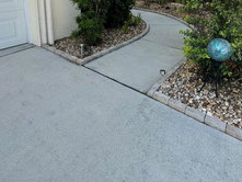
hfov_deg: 65.1
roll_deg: -1.6
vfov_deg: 46.9
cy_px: 22
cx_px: 136
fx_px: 189
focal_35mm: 27
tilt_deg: -13.4
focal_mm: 2.22
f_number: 2.2
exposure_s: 1/322
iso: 40
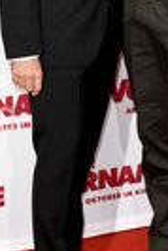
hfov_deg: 10.2
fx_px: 942
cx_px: 125
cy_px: 26
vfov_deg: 15.0
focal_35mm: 135
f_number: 6.3
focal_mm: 30
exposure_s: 1/160
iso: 3200
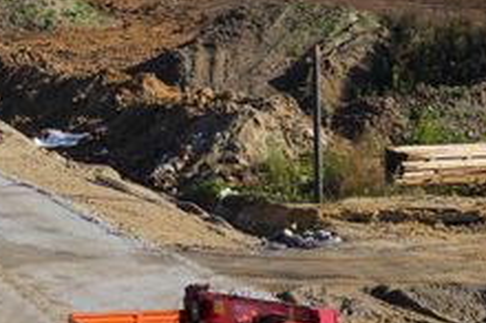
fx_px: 1631
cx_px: -215
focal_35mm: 121
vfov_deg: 11.3
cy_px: 100
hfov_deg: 15.7
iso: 640
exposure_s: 1/5000
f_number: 4.5
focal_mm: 38
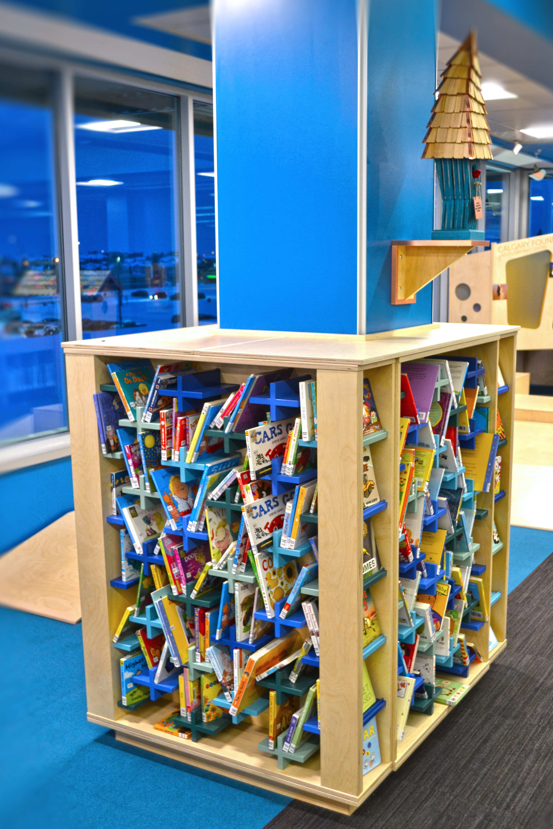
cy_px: 429
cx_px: 317
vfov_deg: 49.5
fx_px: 899
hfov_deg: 34.1
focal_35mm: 39
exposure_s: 1/25
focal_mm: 22
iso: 400
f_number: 4
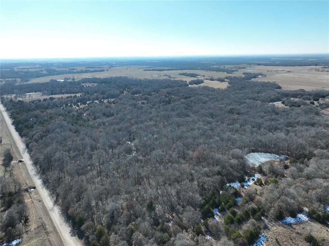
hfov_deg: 71.6
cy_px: 123
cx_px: 164
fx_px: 228
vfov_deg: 56.7
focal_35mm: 24
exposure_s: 1/120
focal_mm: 12.29
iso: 100
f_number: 11
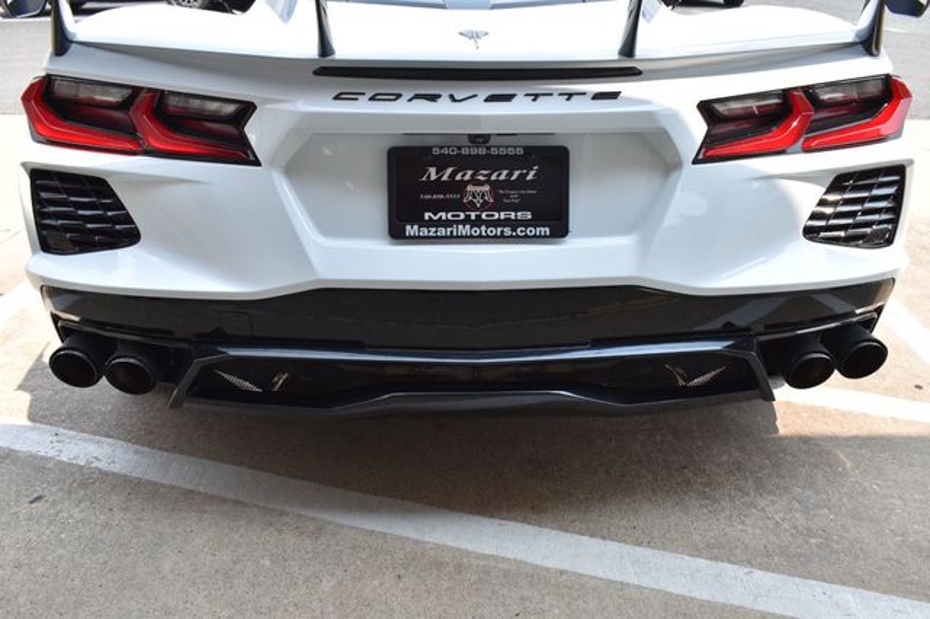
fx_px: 852
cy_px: 310
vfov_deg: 39.9
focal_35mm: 33
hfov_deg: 57.2
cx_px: 465
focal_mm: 22
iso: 200
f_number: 7.1
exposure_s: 1/320
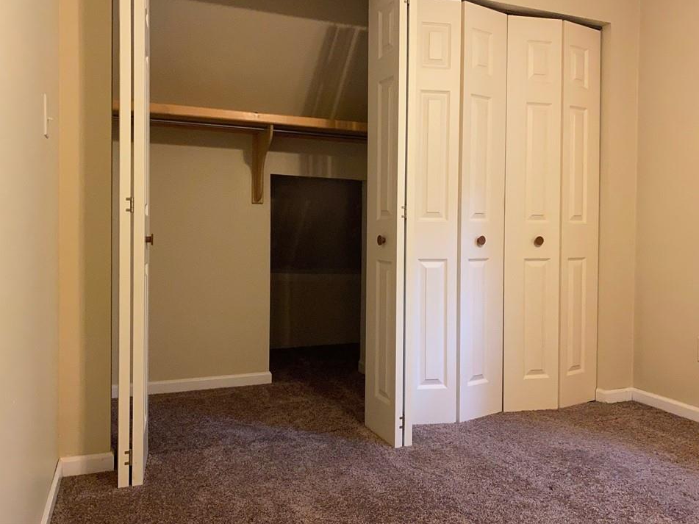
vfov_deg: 49.7
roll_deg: -0.8
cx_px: 352
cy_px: 245
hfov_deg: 63.4
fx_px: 565
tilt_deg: +0.4
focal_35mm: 28
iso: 400
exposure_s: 1/40
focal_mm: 4.25
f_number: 1.8
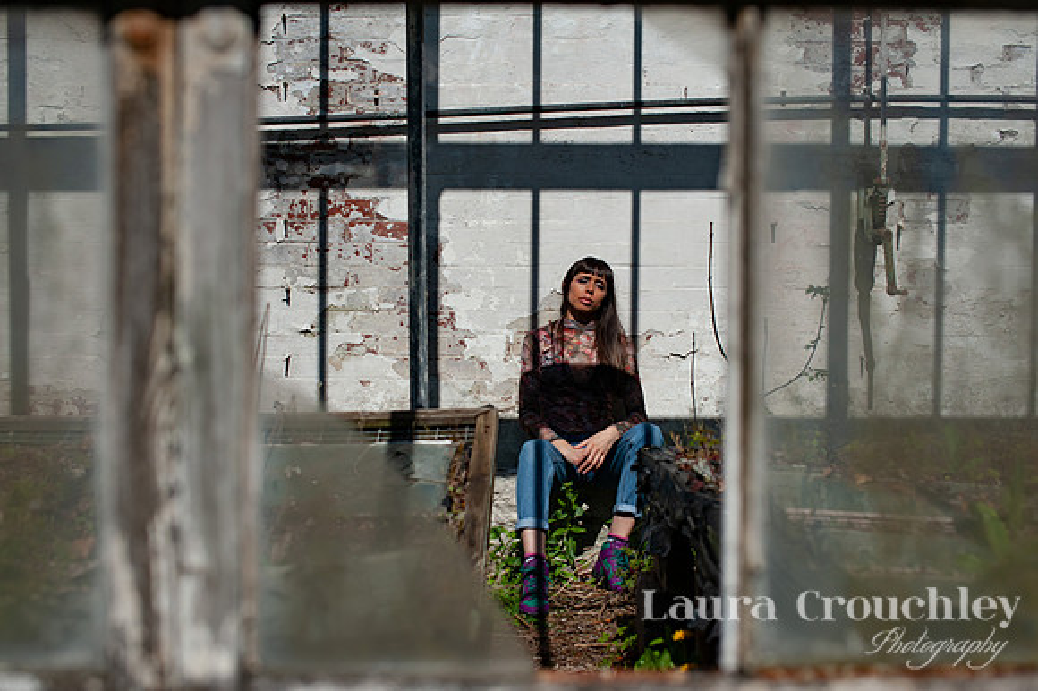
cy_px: 346
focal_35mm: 52
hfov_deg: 38.4
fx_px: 1489
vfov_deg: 26.1
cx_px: 519
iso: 200
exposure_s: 1/8000
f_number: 3.5
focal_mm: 50
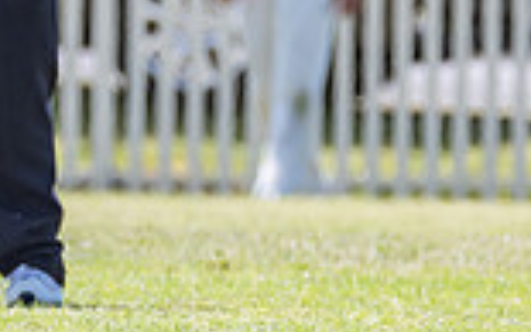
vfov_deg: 0.5
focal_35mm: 2853
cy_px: -211
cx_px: -547
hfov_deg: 0.7
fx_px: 41302
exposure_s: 1/1000
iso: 500
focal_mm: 450
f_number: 7.1
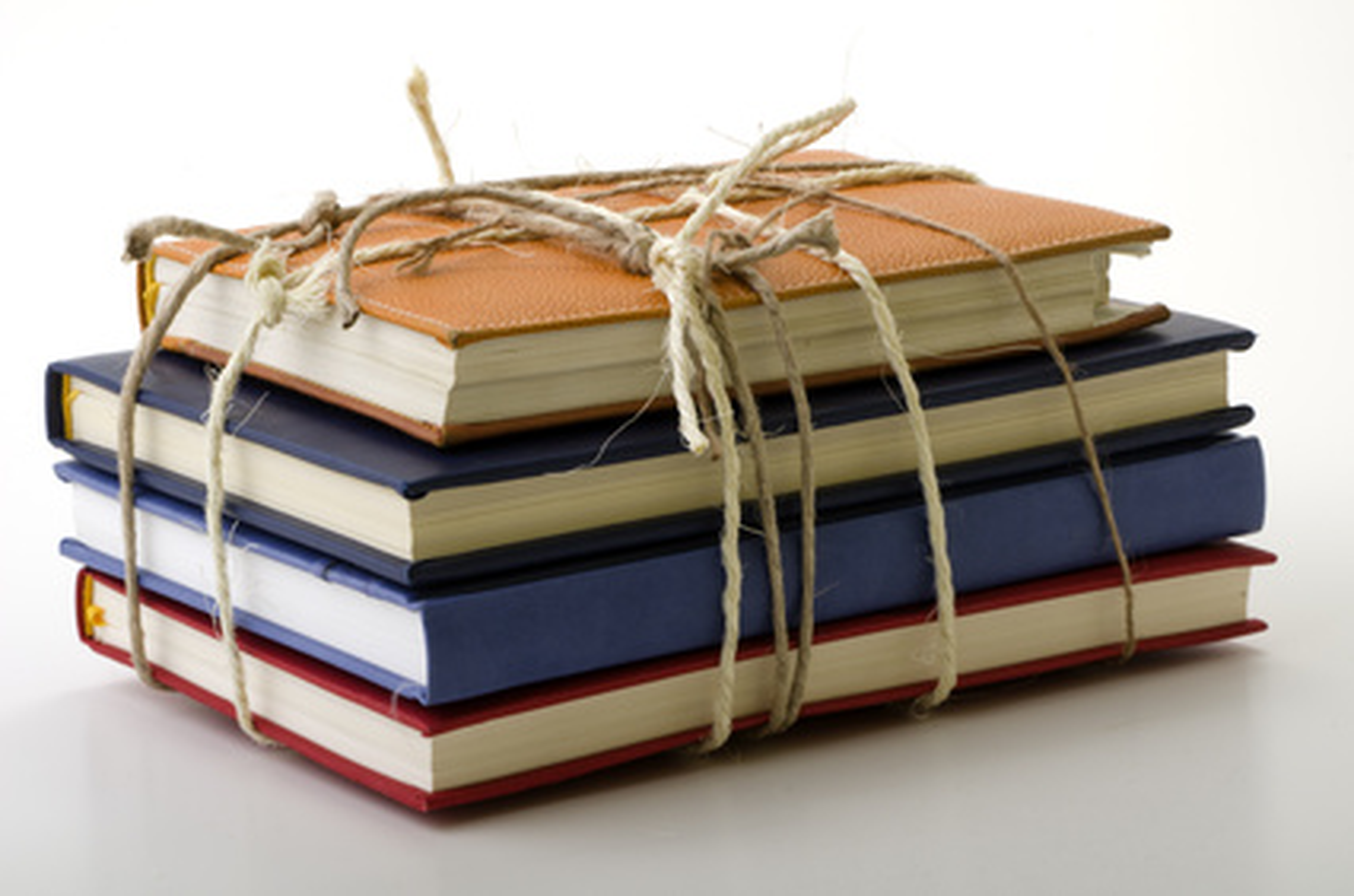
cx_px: 677
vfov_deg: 10.7
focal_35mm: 128
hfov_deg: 16.1
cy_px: 448
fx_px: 4785
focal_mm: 85
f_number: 29
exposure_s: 1/200
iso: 100
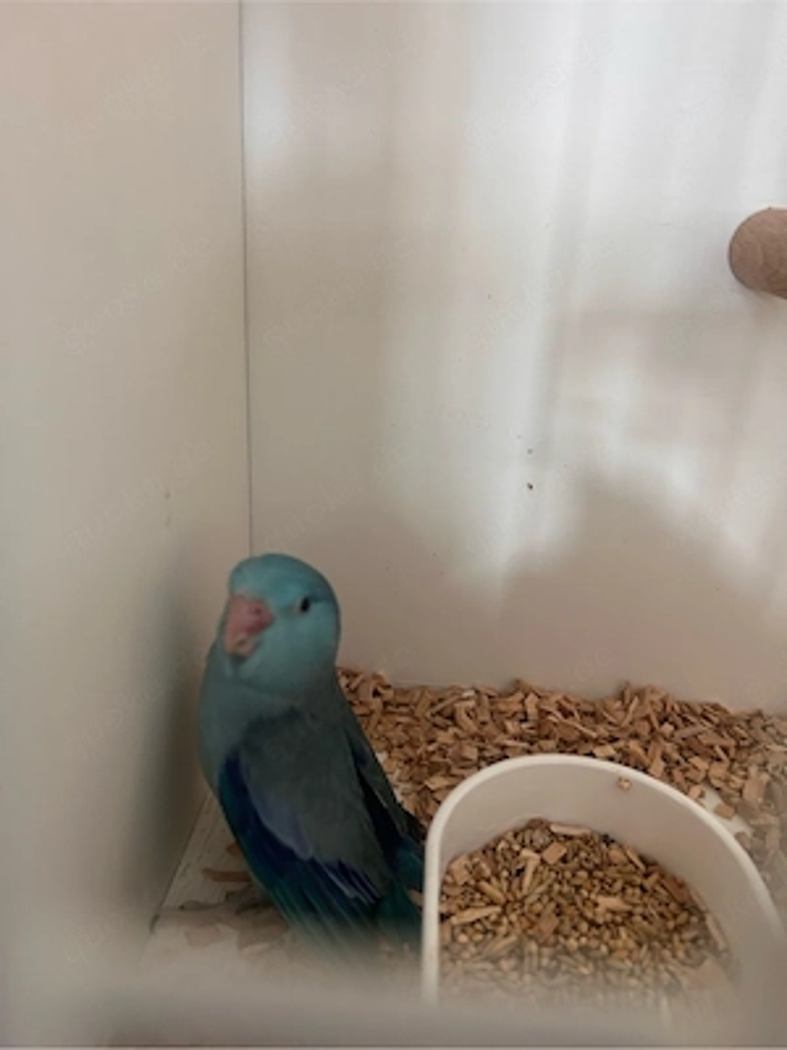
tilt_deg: -24.4
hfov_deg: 53.1
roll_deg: -4.2
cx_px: 394
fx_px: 788
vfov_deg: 67.3
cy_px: 525
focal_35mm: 26
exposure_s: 1/60
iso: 250
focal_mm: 5.7
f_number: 1.5
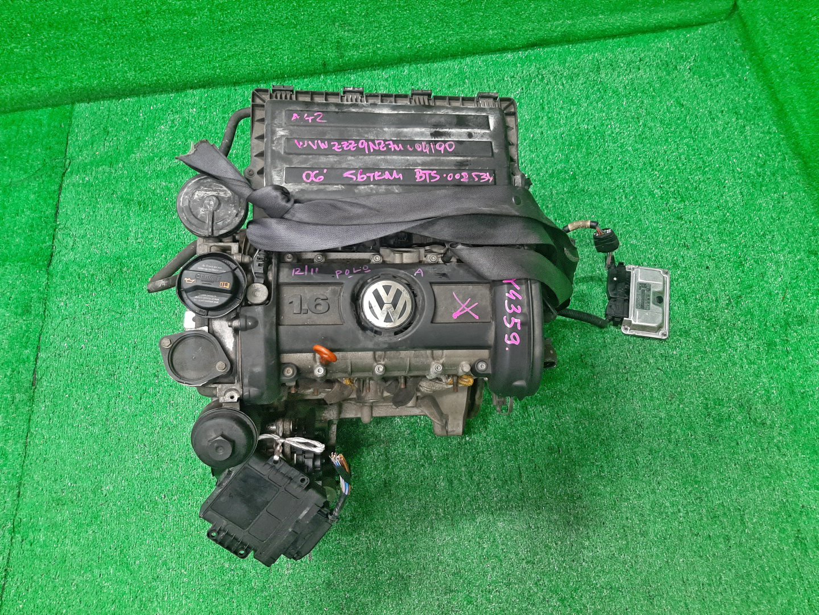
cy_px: 308
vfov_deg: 53.1
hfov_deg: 67.3
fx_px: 615
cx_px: 410
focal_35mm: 26
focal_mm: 3.93
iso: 164
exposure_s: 1/50
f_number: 1.7
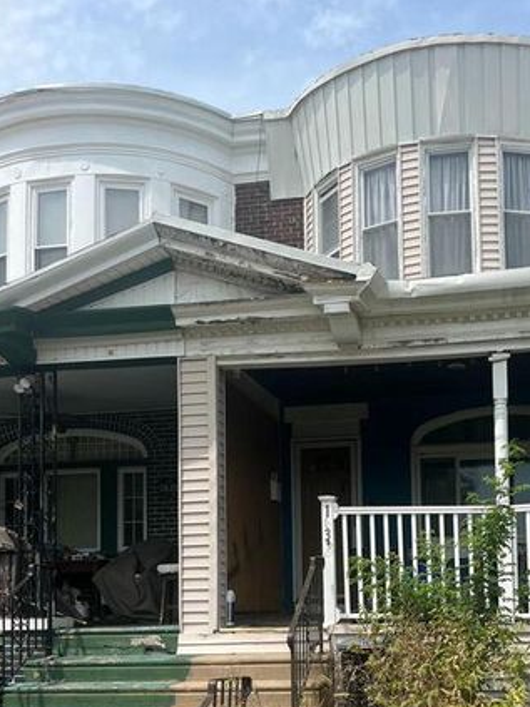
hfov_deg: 34.3
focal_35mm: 41
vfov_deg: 44.1
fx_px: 837
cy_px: 541
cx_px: 401
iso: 50
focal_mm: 5.1
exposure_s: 1/3876
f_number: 1.6
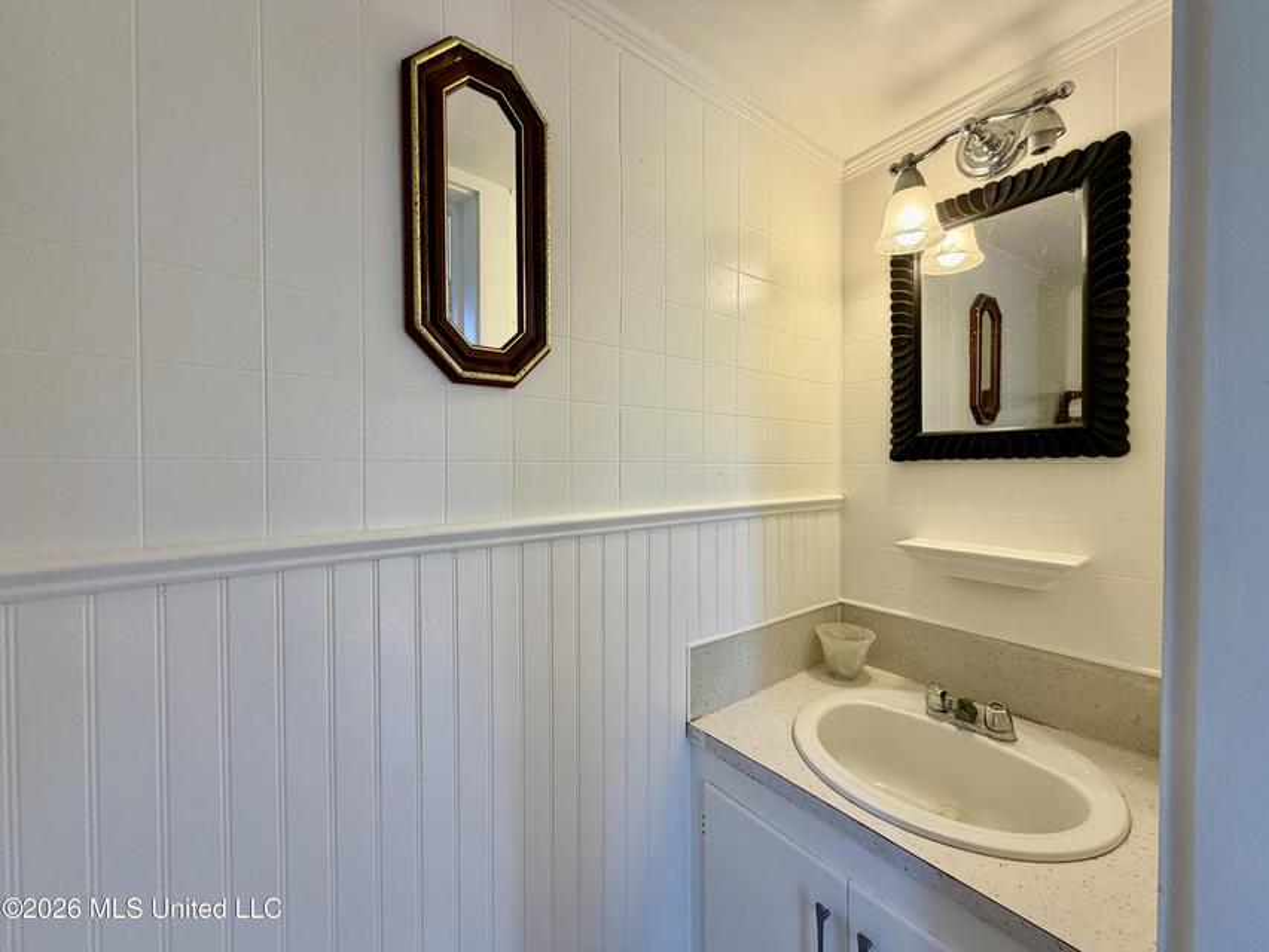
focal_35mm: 14
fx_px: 513
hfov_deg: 102.1
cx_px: 634
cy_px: 476
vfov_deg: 85.7
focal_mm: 2.22
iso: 100
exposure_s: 1/120
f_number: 2.2
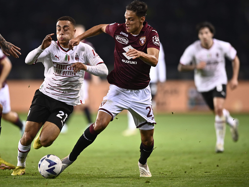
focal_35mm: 450
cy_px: 92
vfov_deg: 3.3
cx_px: 110
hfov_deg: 4.4
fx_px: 3237
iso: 2000
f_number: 2.8
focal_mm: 400
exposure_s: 1/1000
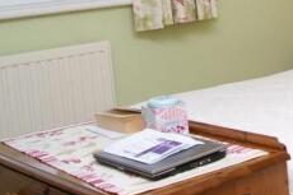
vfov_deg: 17.1
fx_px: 626
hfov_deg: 23.0
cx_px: 396
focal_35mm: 77
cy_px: -18
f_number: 5.6
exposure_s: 1/60
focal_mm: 18
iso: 400
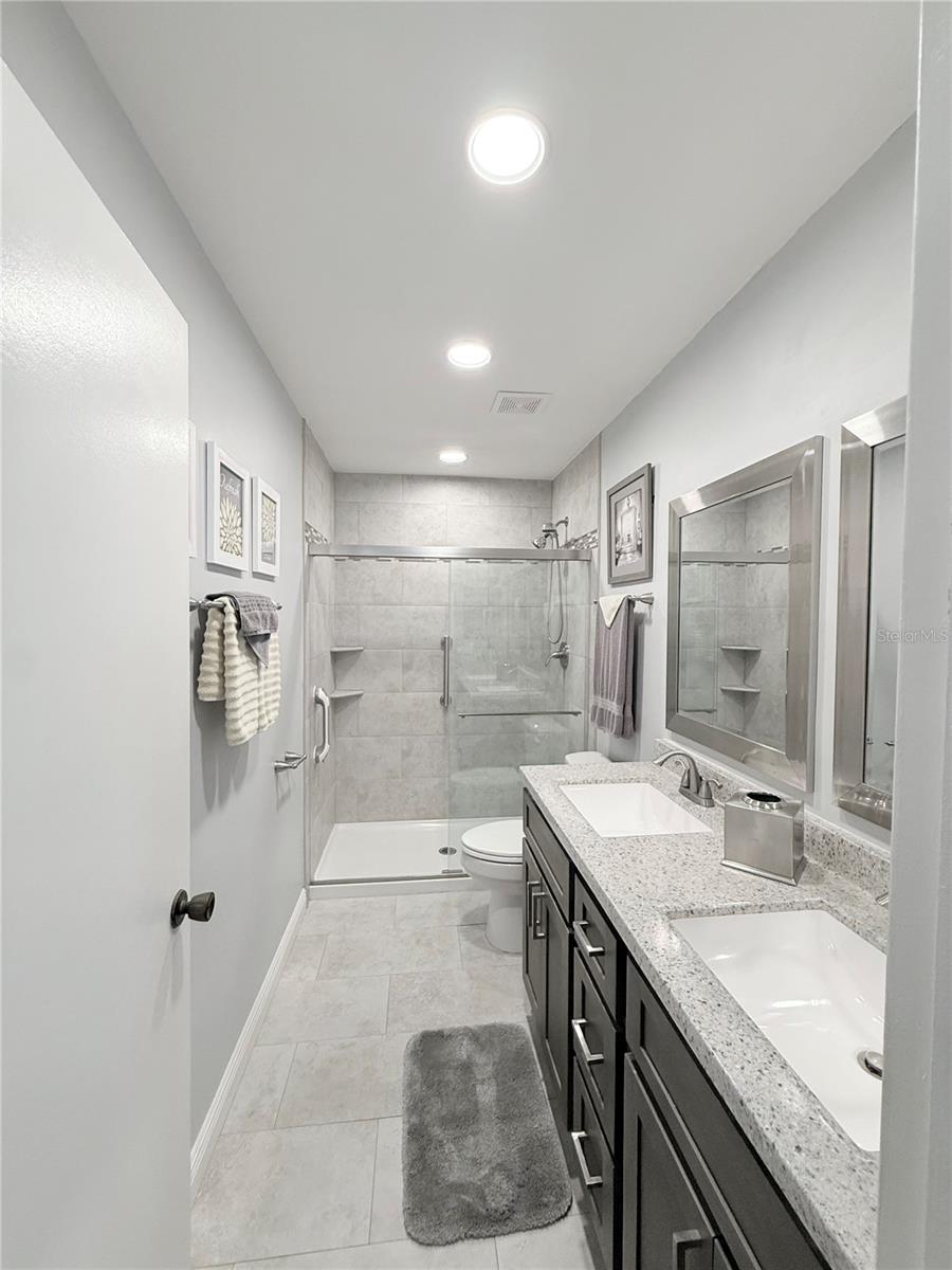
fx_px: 513
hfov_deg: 85.7
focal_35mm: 14
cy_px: 635
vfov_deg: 102.1
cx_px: 476
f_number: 2.2
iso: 250
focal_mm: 2.22
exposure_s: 1/120
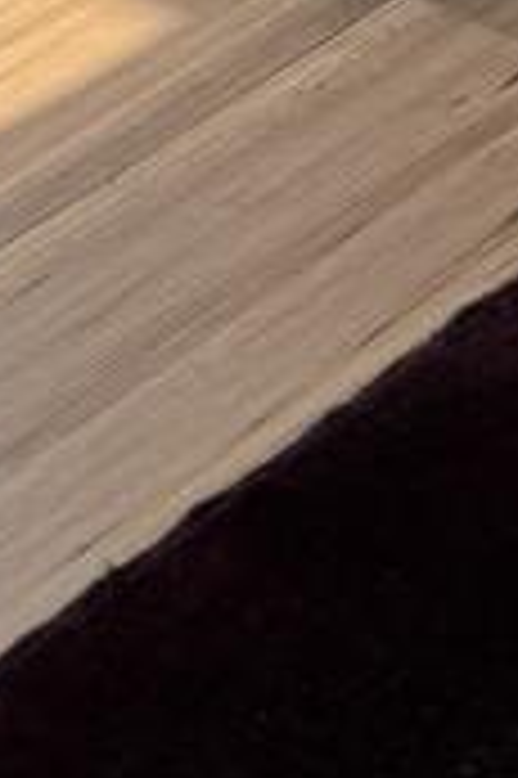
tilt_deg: -8.1
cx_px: 1608
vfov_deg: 9.1
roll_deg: +1.1
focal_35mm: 173
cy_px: -1704
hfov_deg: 7.0
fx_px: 3741
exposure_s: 1/1285
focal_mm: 6.76
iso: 80
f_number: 1.78
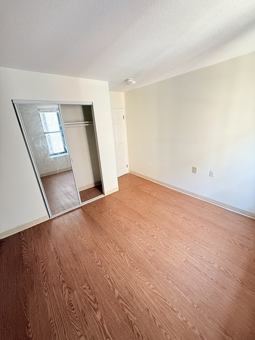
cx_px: 128
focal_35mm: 14
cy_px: 170
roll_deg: +3.8
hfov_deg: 85.7
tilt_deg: -19.4
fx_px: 138
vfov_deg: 102.1
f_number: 2.2
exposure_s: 1/60
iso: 500
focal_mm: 2.22
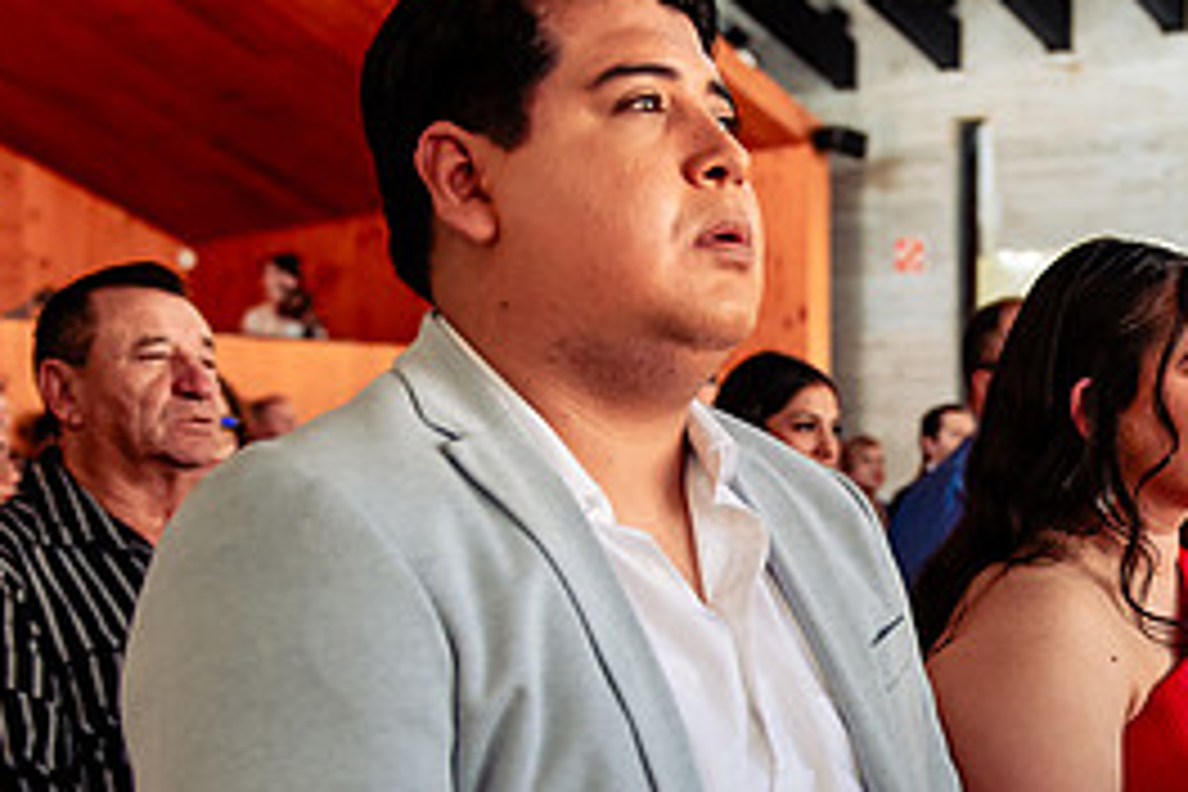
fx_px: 2442
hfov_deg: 26.2
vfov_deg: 18.1
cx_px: 1132
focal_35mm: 74
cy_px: 704
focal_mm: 32
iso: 800
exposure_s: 1/250
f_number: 3.2
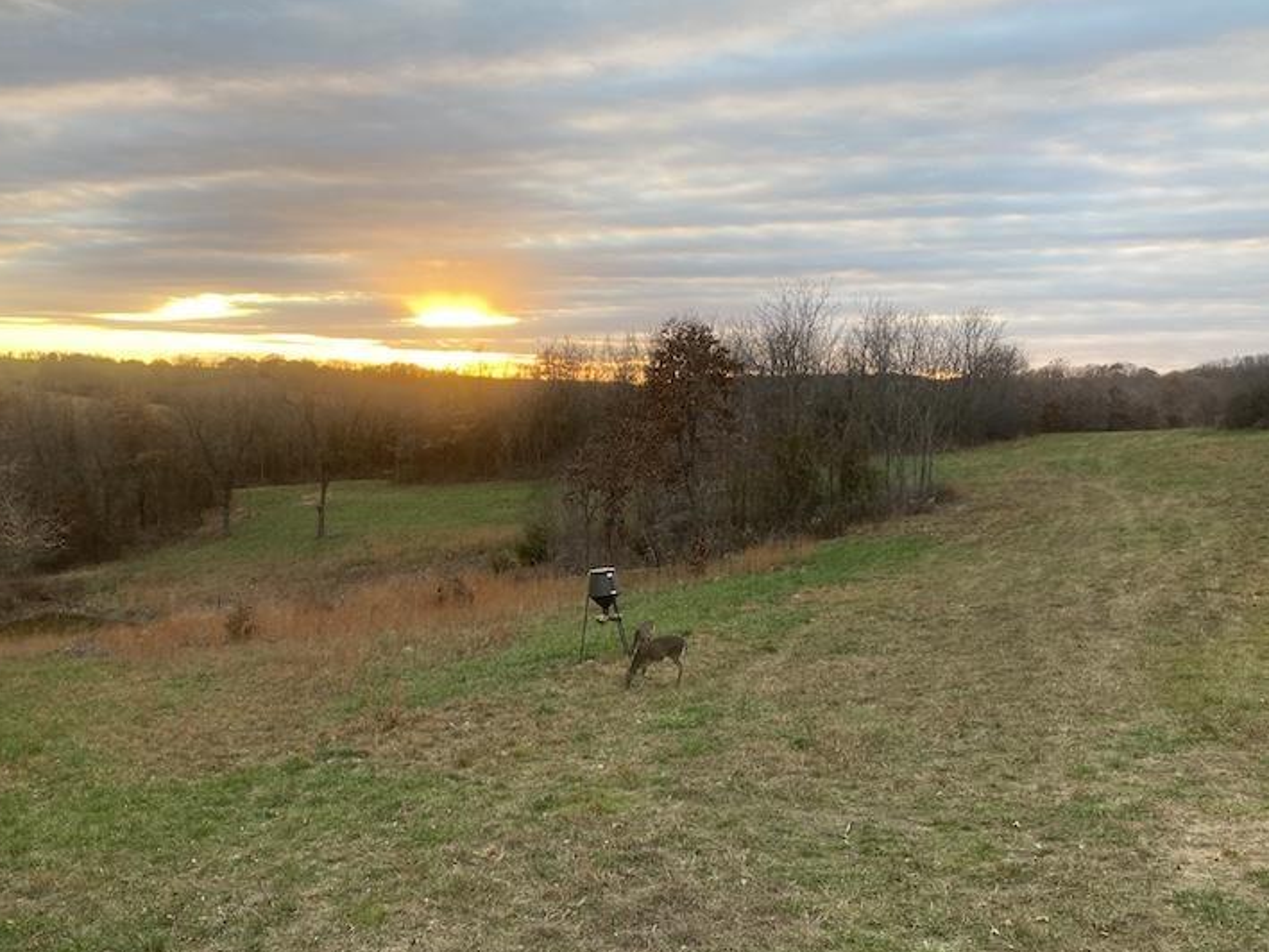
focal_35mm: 33
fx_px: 1210
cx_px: 576
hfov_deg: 55.3
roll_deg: -1.0
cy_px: 538
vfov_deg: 42.9
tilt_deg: -7.0
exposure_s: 1/122
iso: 50
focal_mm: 4.25
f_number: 1.8
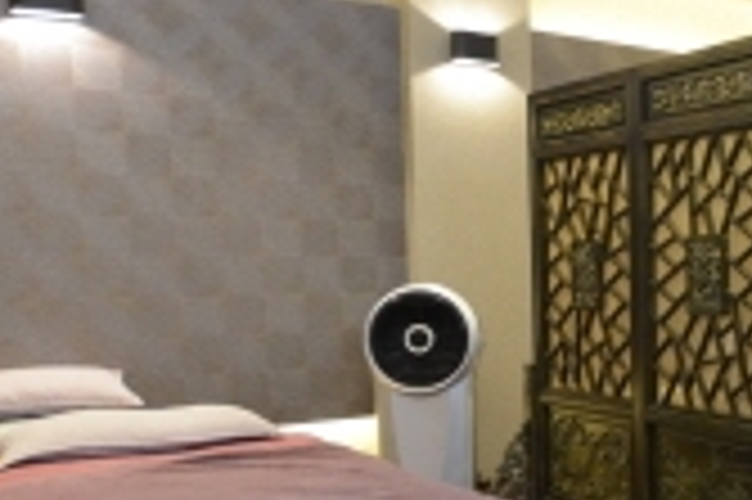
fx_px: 1064
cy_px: 331
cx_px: 806
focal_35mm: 51
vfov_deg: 26.3
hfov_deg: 34.2
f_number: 2.8
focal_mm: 17
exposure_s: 1/60
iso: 2800
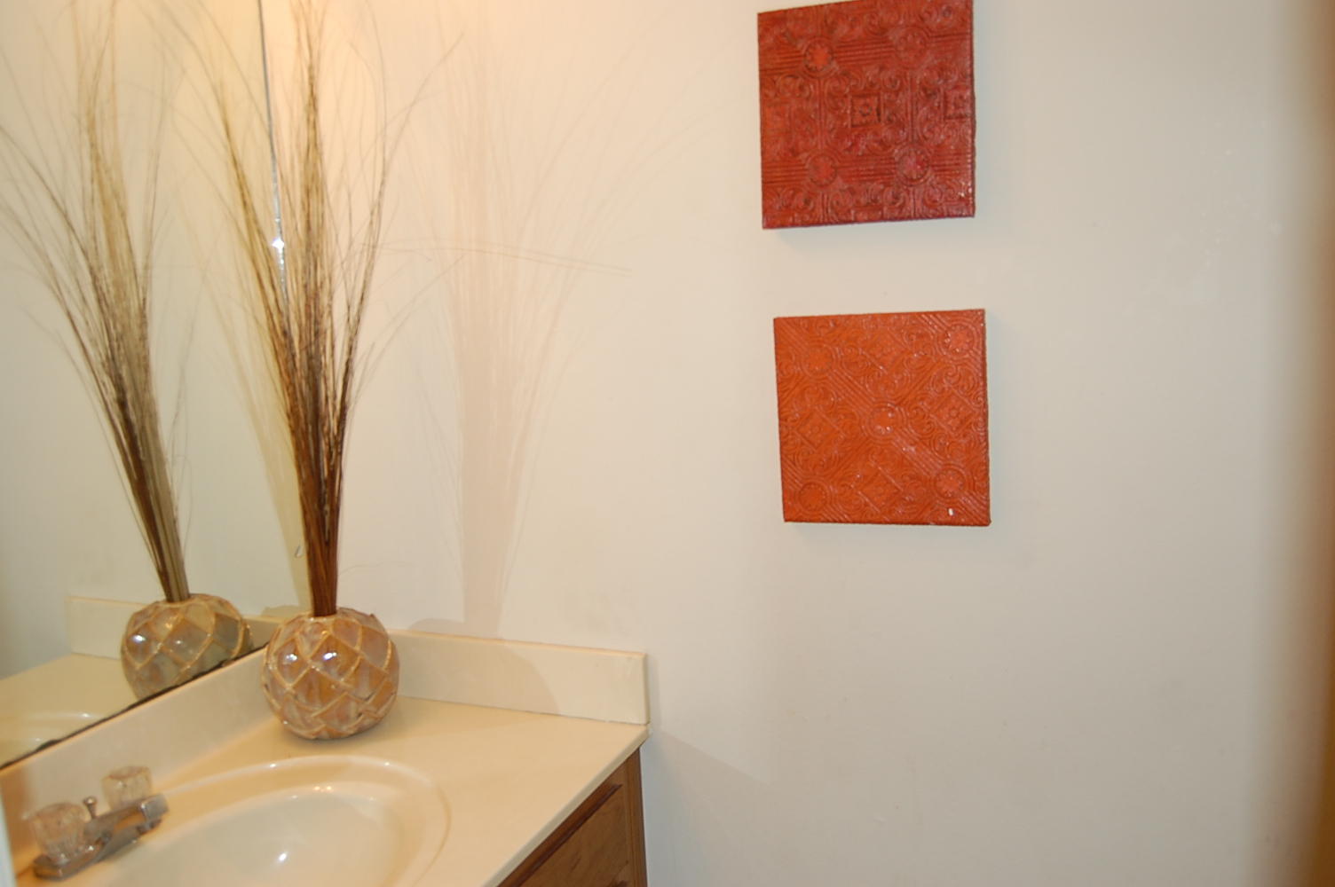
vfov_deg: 43.5
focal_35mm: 30
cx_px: 668
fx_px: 1112
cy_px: 444
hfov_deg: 62.0
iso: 400
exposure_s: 1/60
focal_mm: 20
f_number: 3.8
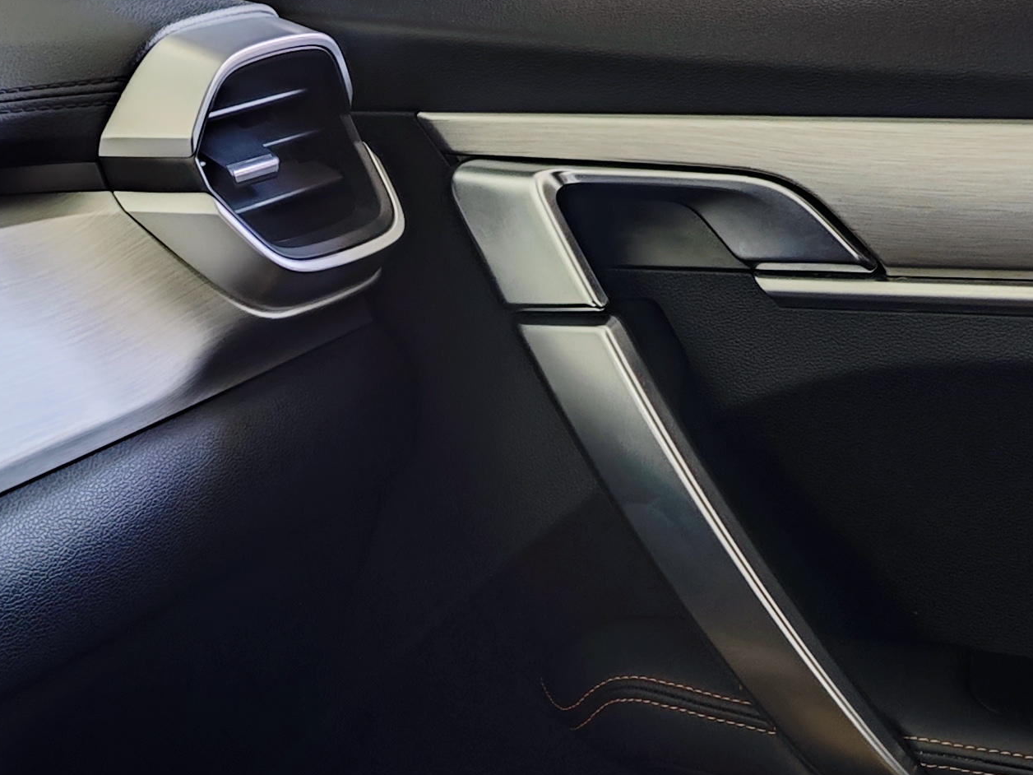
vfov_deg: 19.3
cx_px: 529
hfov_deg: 26.0
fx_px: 2238
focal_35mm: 75
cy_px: 705
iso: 1000
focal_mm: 6.55
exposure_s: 1/41.3
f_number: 1.6
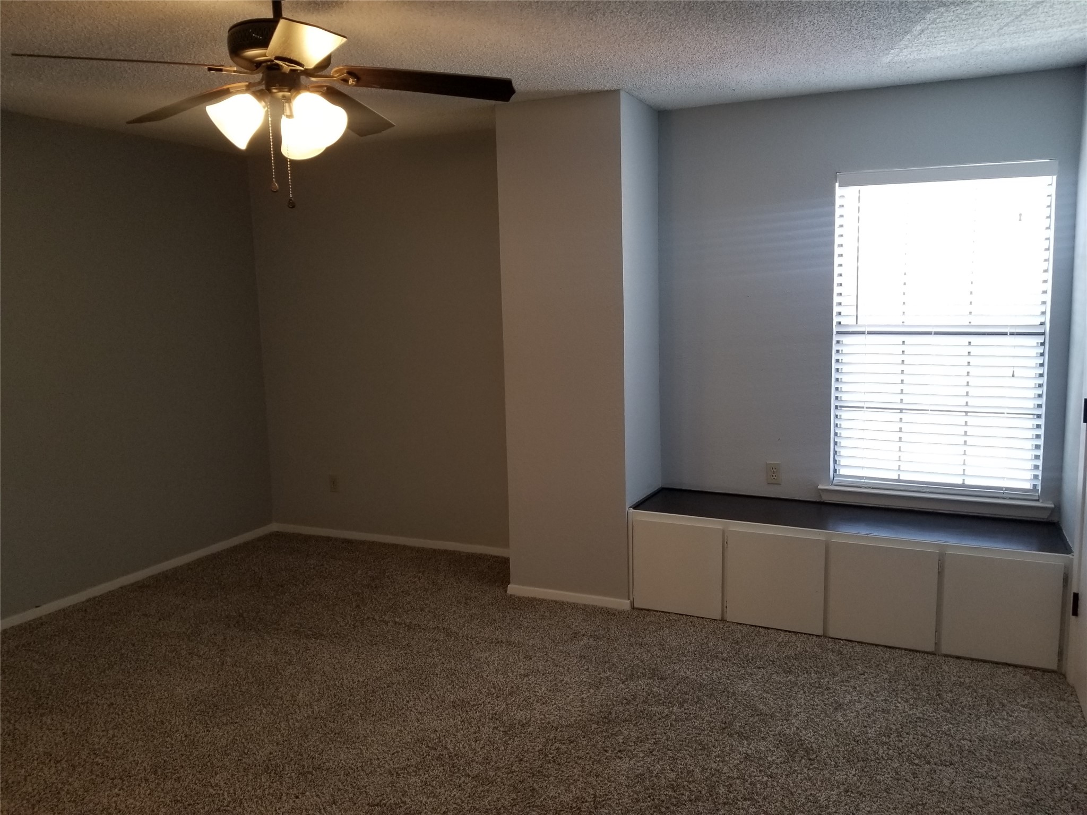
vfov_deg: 53.1
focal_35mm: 26
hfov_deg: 67.3
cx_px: 544
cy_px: 408
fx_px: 816
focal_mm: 4.3
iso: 125
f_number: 1.7
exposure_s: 1/60
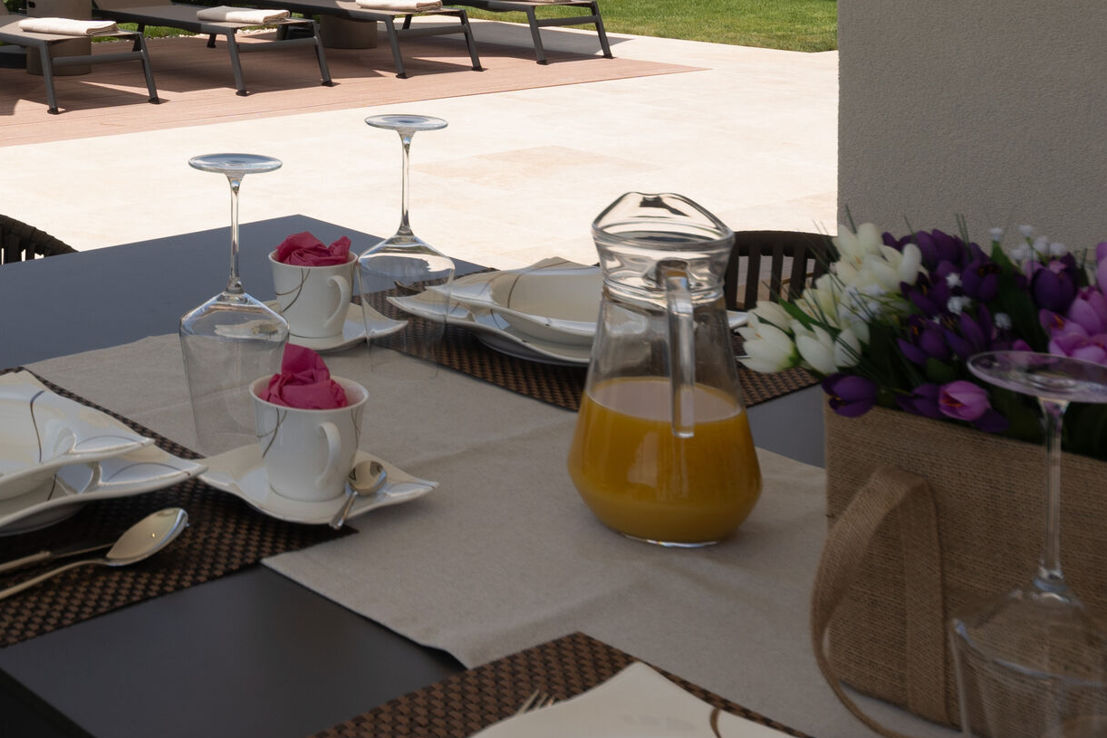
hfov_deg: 34.2
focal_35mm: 55
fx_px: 1691
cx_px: 102
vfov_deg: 23.4
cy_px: -29
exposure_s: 1/200
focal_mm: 24
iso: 100
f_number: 10
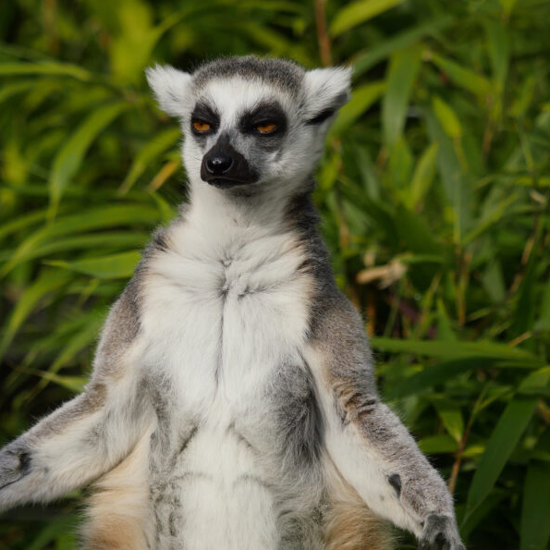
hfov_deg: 11.5
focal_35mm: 152
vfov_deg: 11.4
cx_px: 215
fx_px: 2732
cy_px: 464
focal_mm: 50
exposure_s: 1/4000
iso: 200
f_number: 2.8
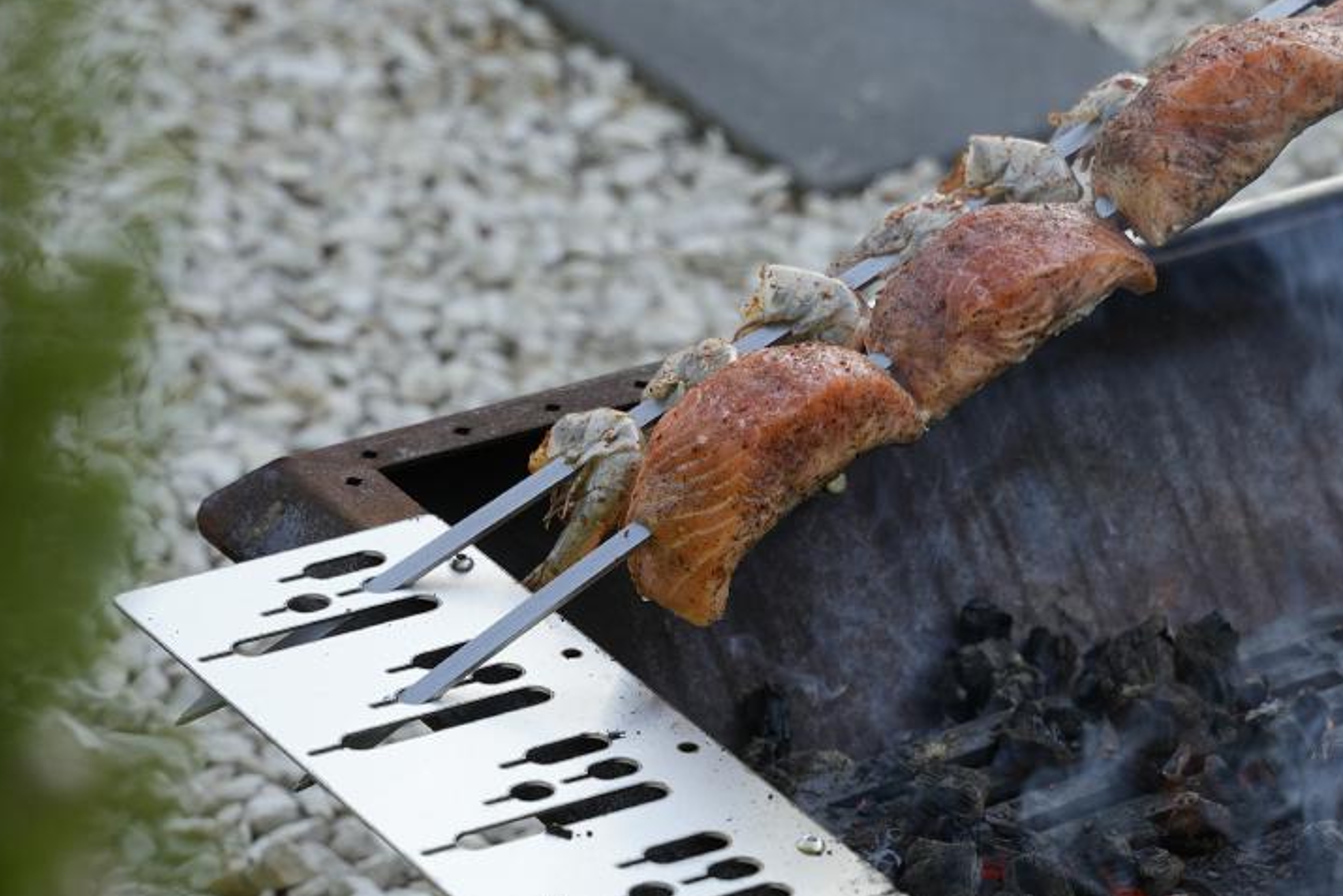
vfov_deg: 7.3
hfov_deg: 10.9
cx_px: 915
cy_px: 669
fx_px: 7014
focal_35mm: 188
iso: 100
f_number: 3.2
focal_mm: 70
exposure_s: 1/250
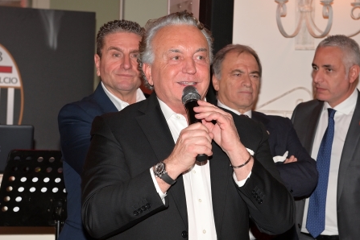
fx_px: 940
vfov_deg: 14.5
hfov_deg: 21.7
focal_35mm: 94
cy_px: 147
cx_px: 185
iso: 800
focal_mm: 70
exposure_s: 1/125
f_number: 7.1
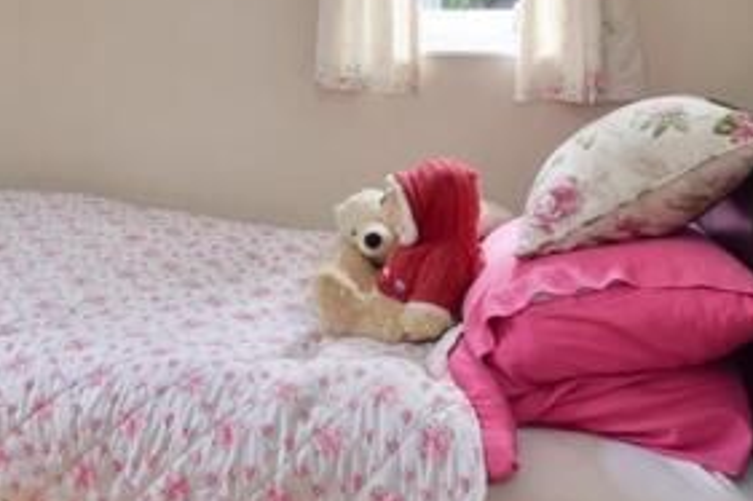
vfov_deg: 34.0
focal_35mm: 35
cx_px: 169
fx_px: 732
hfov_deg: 51.6
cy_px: -15
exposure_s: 1/2.5
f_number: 11
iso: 400
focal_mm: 10
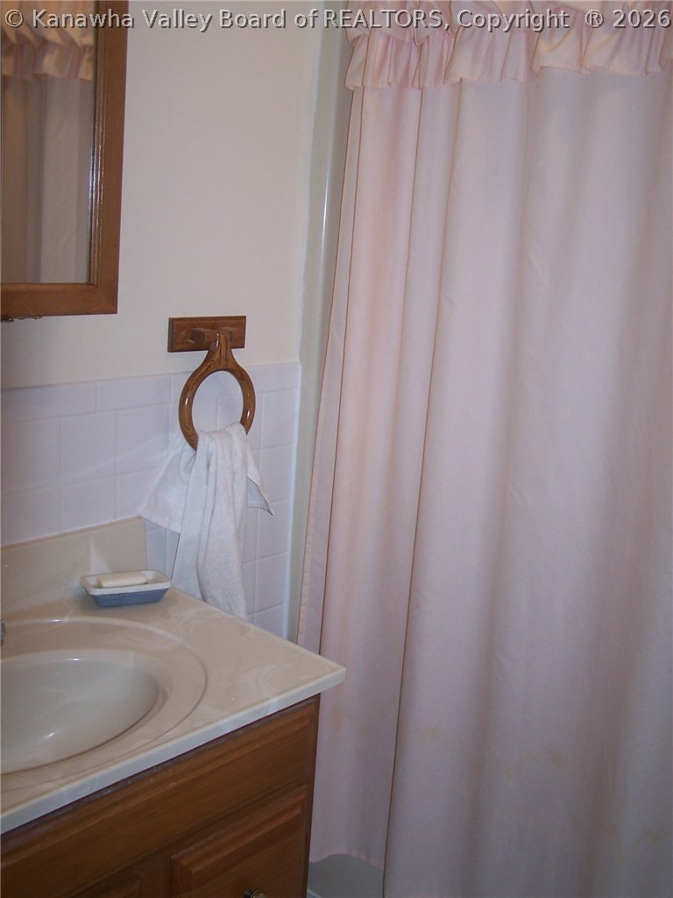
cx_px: 336
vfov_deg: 49.0
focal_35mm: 38
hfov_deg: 37.7
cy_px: 449
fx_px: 985
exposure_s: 1/60
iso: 80
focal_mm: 6.3
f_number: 2.8
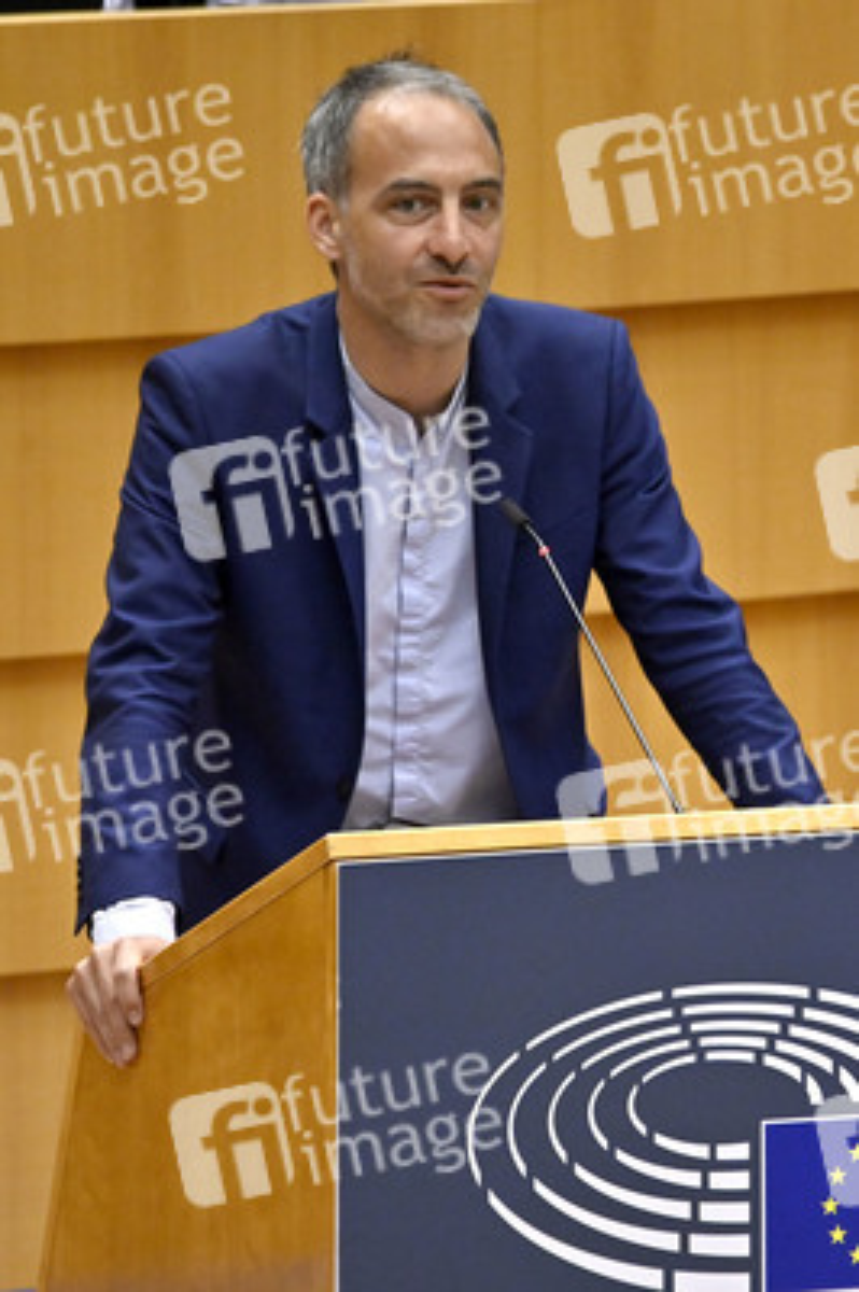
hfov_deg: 2.3
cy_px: 646
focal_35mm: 600
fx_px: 21511
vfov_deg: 3.4
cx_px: 430
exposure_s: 1/500
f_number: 6.3
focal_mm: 600
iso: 4000
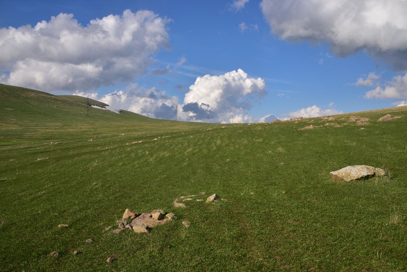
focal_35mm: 50
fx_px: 565
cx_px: 204
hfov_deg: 39.6
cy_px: 136
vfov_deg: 27.0
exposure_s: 1/125
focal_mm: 50
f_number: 16
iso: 160
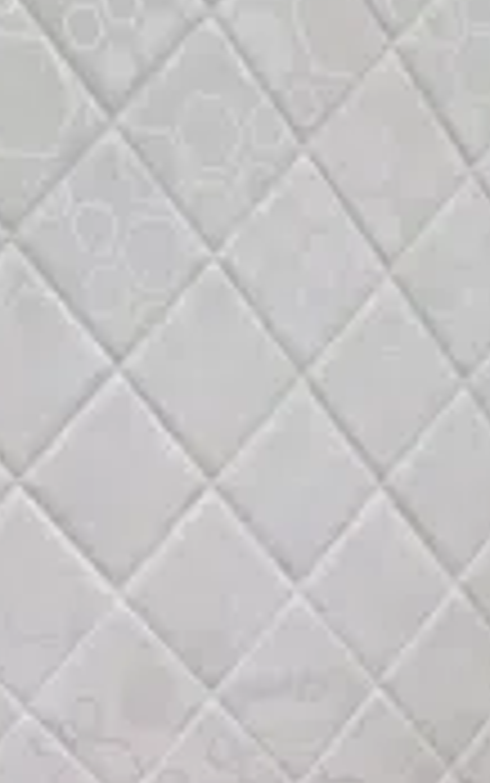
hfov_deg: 22.5
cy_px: 792
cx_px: 31
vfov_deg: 33.1
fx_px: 1195
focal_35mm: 56
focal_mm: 6.3
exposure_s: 1/100
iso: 100
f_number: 1.7
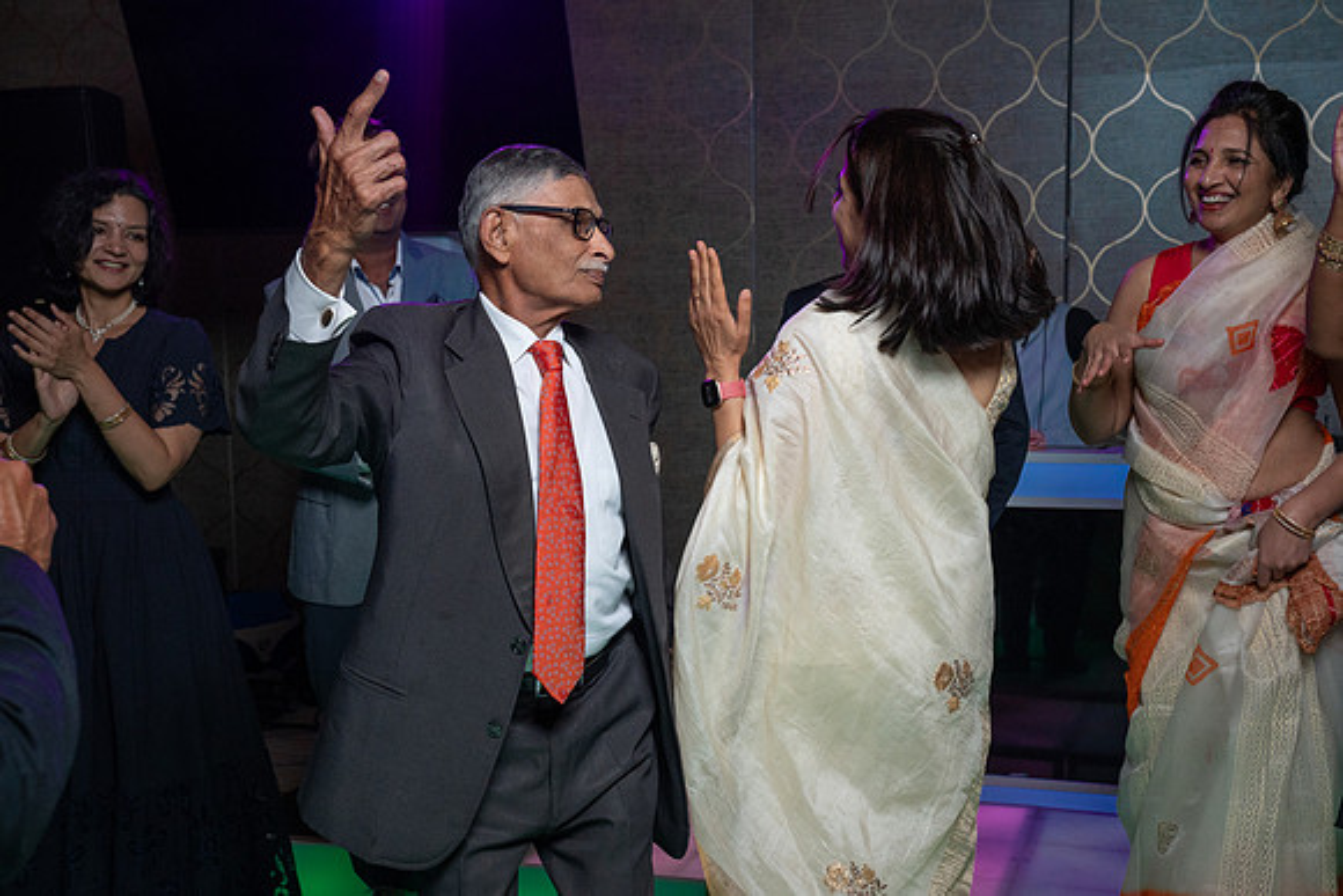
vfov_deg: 29.9
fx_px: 1678
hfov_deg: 43.6
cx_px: 702
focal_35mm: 45
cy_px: 469
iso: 2000
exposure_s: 1/200
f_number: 5.6
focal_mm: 42
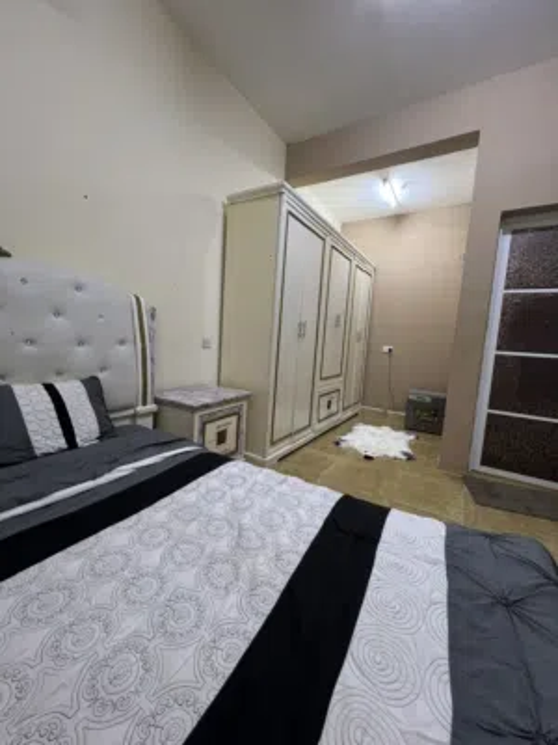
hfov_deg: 89.9
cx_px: 279
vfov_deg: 106.2
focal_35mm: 13
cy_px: 372
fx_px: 279
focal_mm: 1.57
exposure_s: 1/50
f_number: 1.8
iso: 250
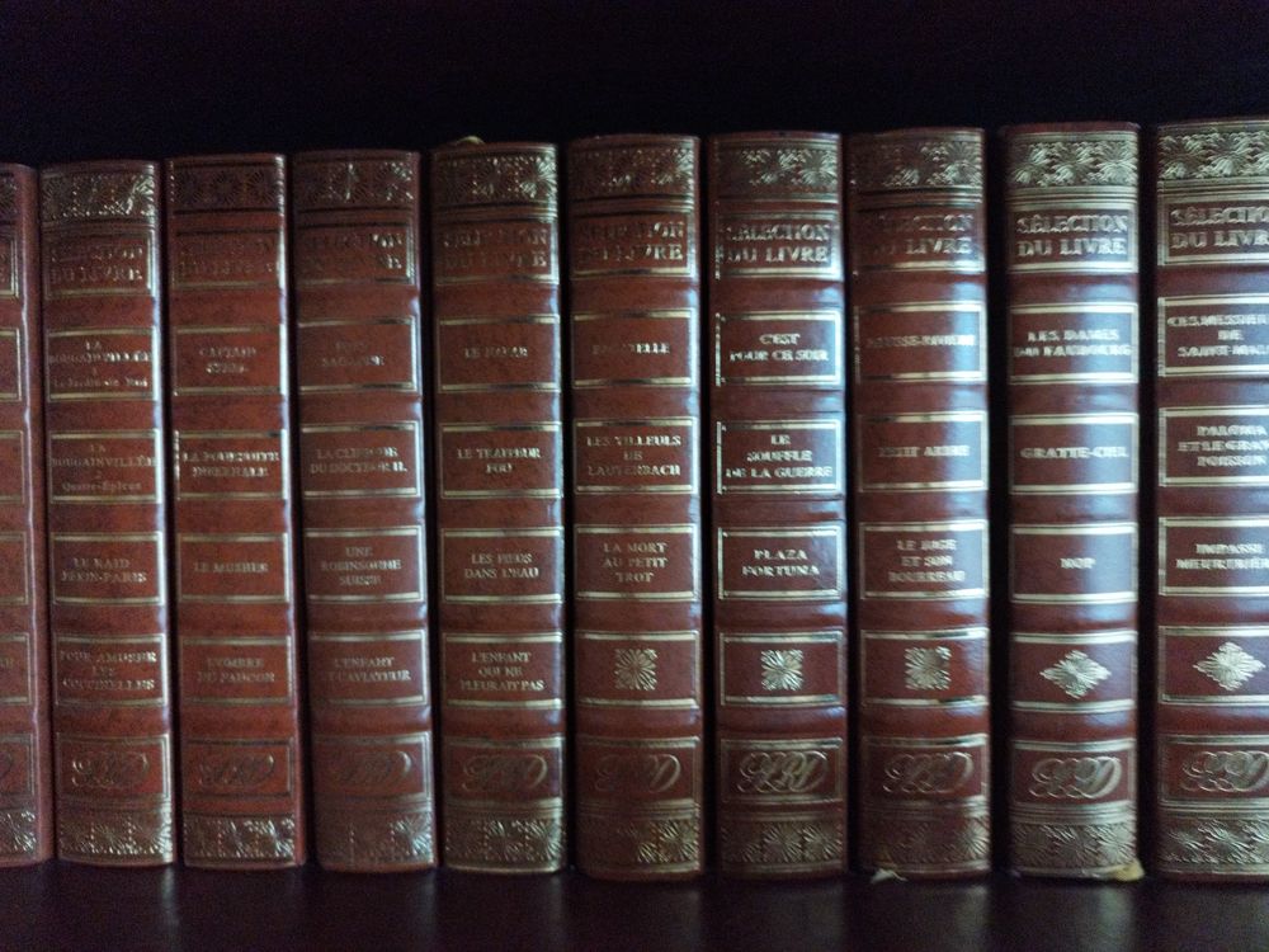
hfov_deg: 69.4
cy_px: 476
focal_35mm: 25
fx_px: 916
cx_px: 634
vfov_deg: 54.9
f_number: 1.89
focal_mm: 5.95
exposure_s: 1/20
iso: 780
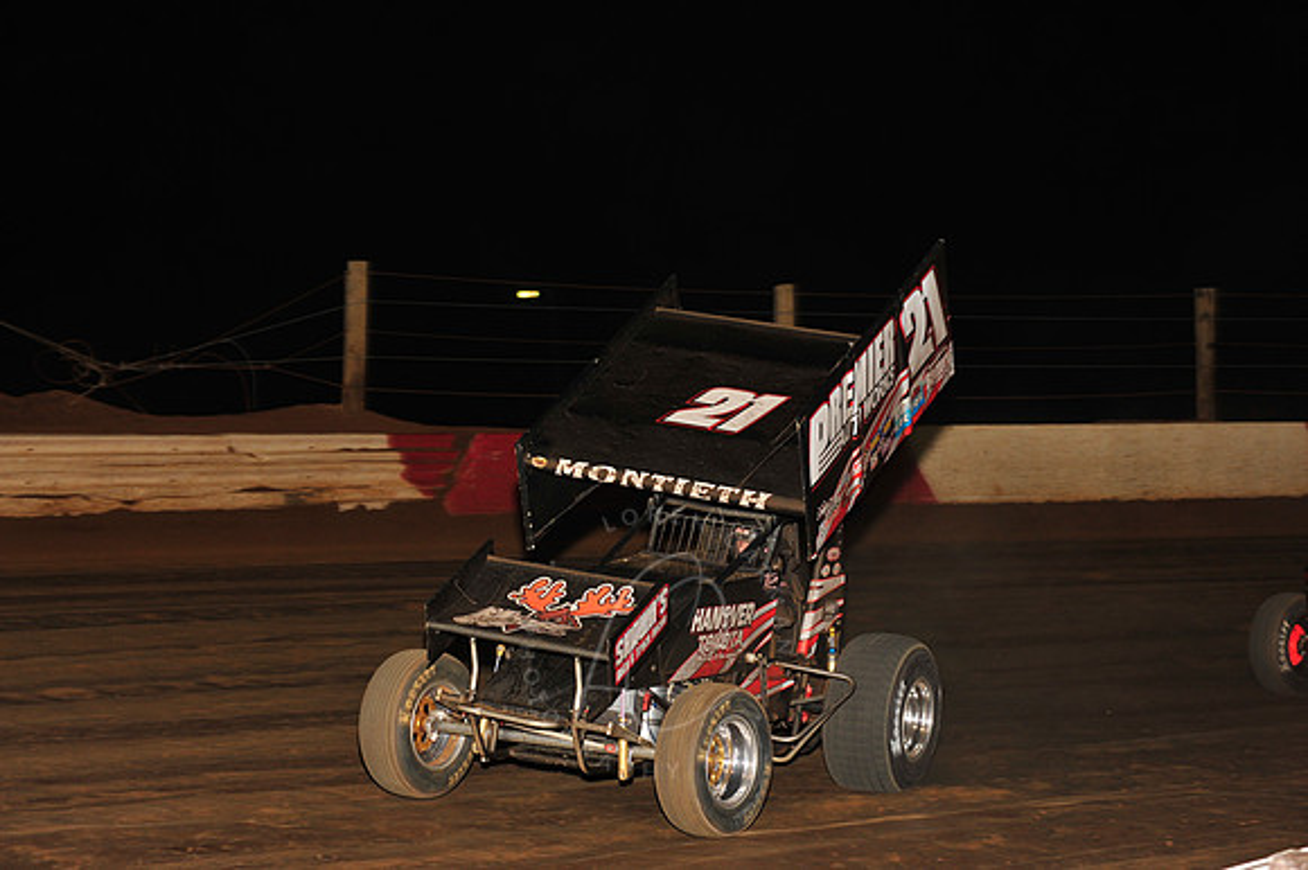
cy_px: 435
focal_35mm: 92
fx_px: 3341
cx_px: 654
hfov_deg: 22.2
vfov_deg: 14.8
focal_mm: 92
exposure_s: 1/250
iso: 800
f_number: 6.3
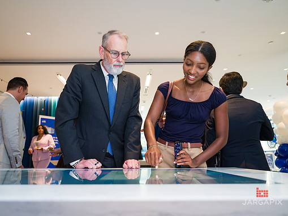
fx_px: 233
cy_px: 108
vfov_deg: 49.8
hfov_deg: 63.3
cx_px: 132
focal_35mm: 28
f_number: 3.2
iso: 640
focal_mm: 25
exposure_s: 1/200
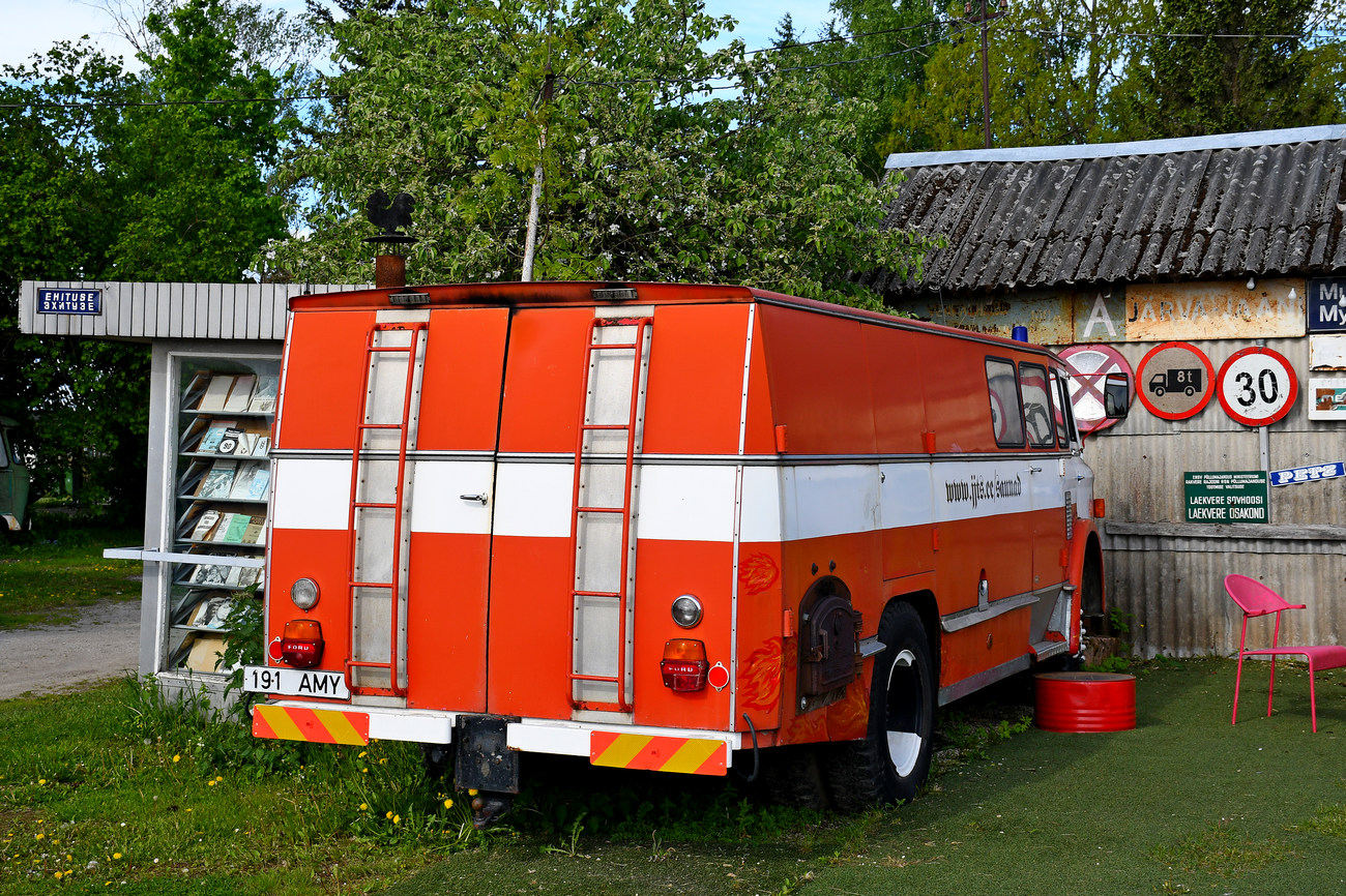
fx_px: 1682
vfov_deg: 29.8
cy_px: 448
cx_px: 673
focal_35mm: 45
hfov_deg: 43.6
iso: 200
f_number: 6.3
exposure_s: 1/500
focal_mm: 30
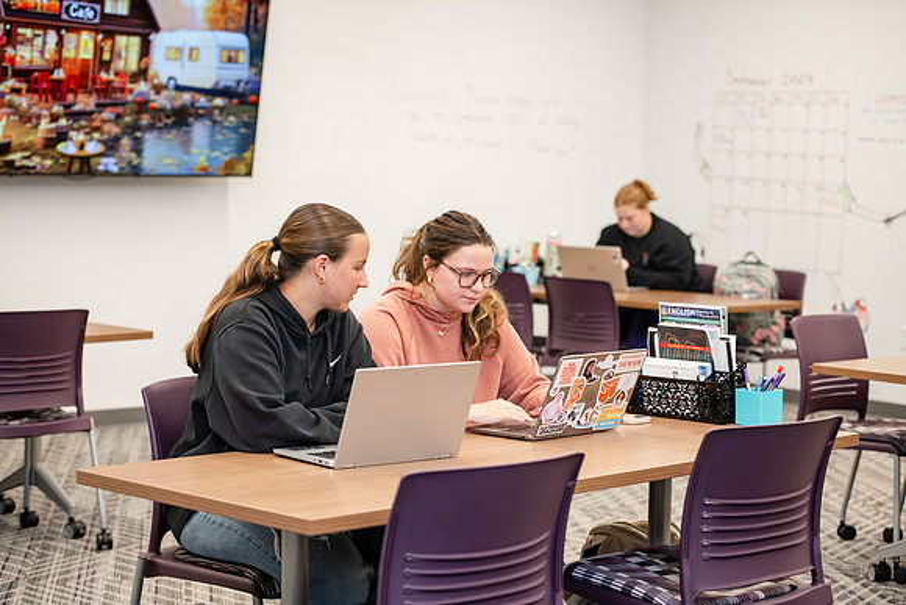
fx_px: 1762
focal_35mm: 70
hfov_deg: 28.8
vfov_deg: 19.5
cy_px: 302
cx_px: 453
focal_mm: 70
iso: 1000
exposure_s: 1/200
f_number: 3.2
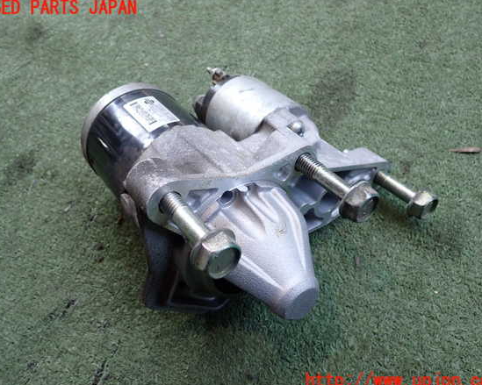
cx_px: 241
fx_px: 456
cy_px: 195
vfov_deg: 45.8
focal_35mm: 32
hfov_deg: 55.7
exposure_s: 1/125
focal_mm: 5.4
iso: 200
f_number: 2.3
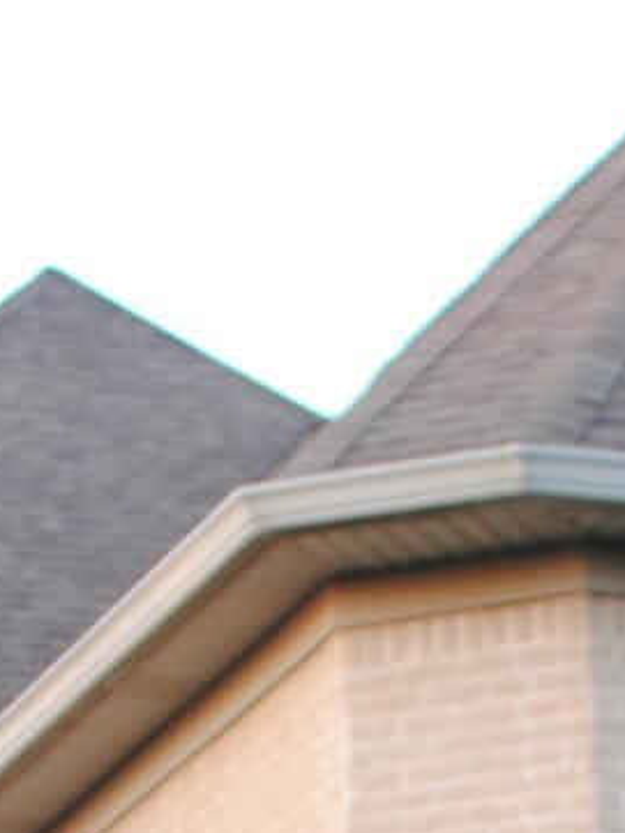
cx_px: -62
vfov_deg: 8.3
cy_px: 2148
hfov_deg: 6.8
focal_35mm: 216
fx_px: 5197
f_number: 3.5
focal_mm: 18
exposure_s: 1/30
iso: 200
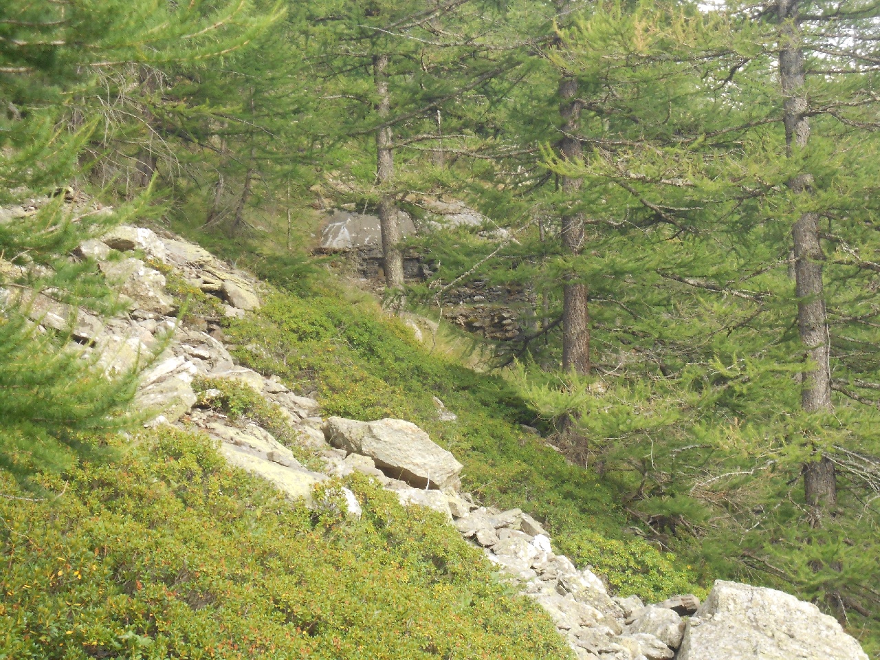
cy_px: 330
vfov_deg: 17.2
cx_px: 440
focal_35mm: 86
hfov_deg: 22.8
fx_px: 2186
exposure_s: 1/60
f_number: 6.3
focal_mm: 15.4
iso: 200
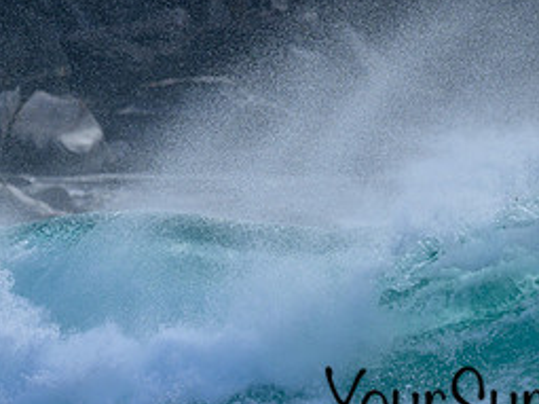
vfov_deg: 0.8
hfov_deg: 1.1
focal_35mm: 1752
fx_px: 27267
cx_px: 543
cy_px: 382
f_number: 6.3
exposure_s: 1/2000
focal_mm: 800
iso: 360
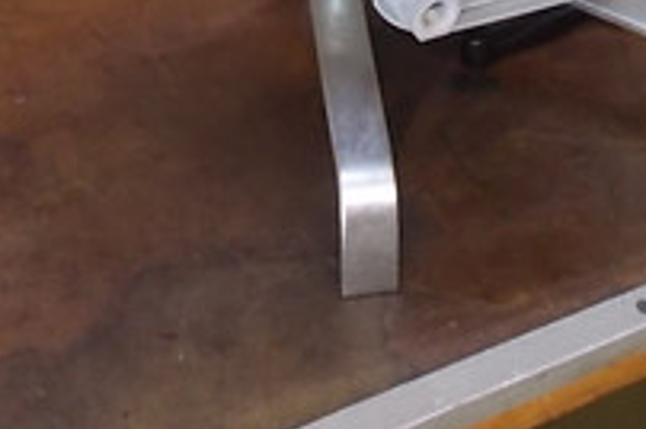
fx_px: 1774
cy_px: -234
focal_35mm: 99
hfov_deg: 20.6
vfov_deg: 13.0
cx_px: 435
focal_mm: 5.3
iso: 200
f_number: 3.4
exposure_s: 1/25
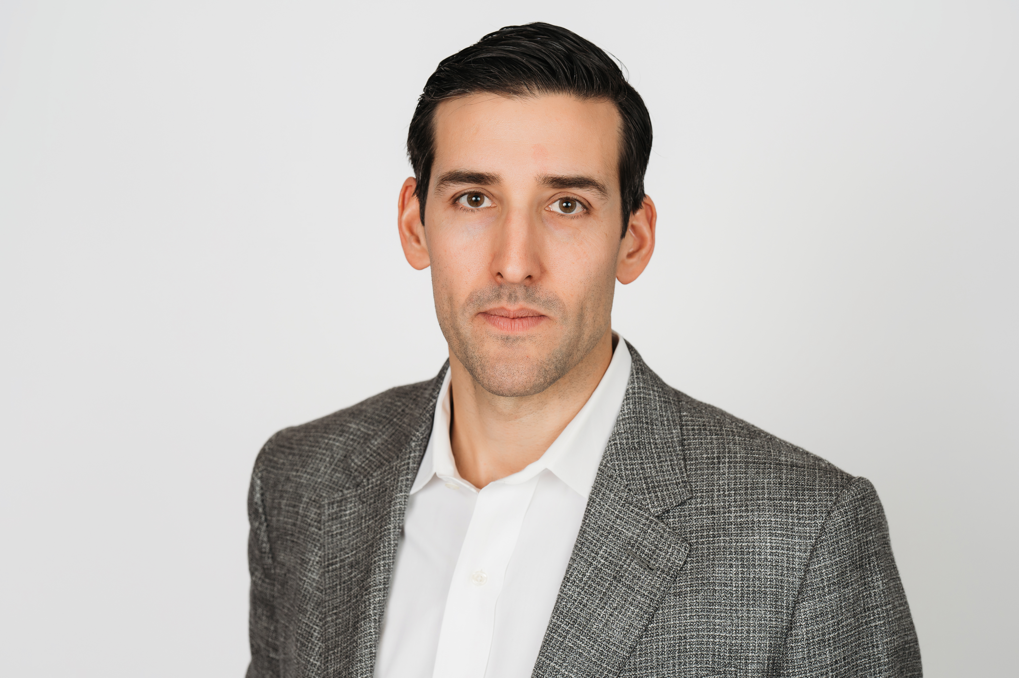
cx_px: 510
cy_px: 339
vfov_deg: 16.1
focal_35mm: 85
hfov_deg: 23.9
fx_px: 2404
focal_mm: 85
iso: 250
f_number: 5.6
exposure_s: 1/200
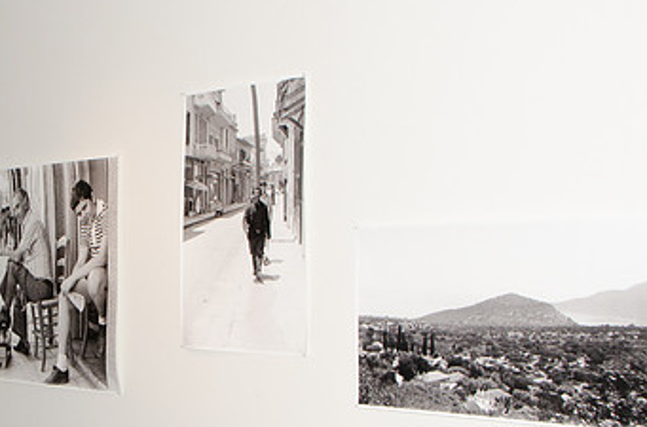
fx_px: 1057
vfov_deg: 22.8
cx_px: 139
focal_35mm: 59
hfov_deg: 33.2
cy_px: 201
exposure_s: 1/160
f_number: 14
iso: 640
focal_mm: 22
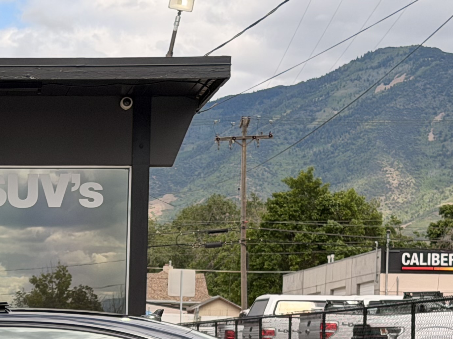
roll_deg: -1.0
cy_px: 372
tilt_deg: +0.1
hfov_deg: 13.6
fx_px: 1845
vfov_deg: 10.4
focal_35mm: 141
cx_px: -85
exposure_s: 1/1608
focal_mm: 6.76
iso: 64
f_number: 1.78
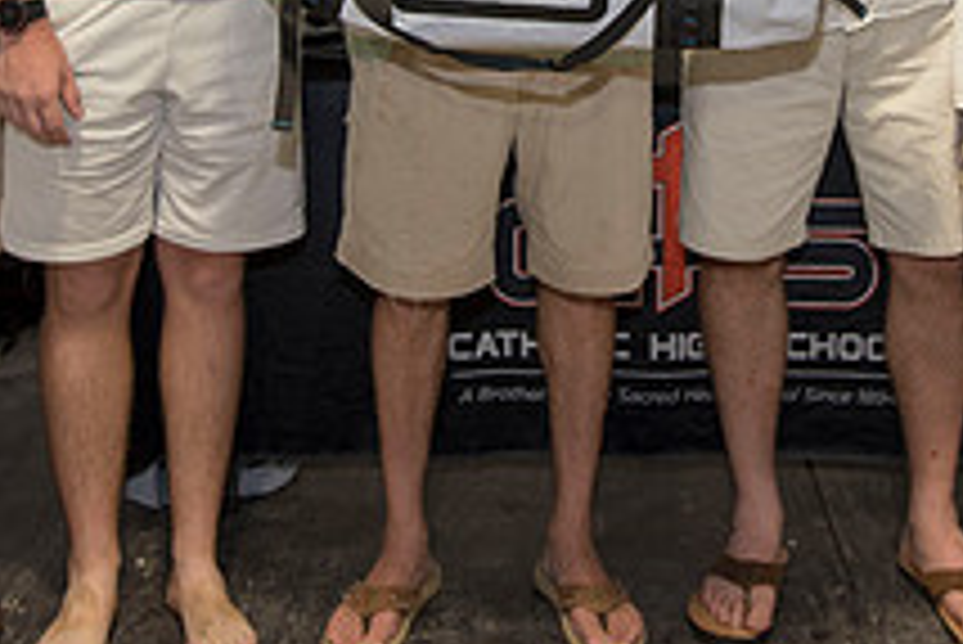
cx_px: 616
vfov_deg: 19.4
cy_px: -191
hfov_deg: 30.8
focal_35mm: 65
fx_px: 1740
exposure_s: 1/100
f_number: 4
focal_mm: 24
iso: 500
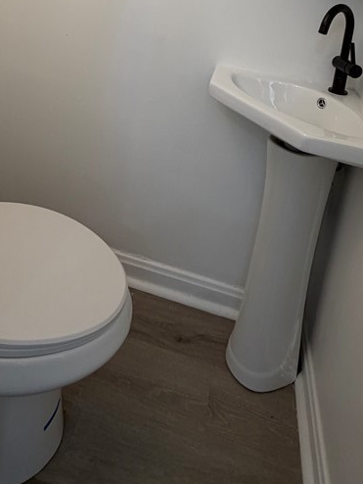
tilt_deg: -8.5
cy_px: 19
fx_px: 405
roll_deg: -6.8
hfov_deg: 48.2
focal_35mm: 29
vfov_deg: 51.5
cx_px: 168
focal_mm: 2.22
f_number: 2.2
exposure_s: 1/120
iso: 160
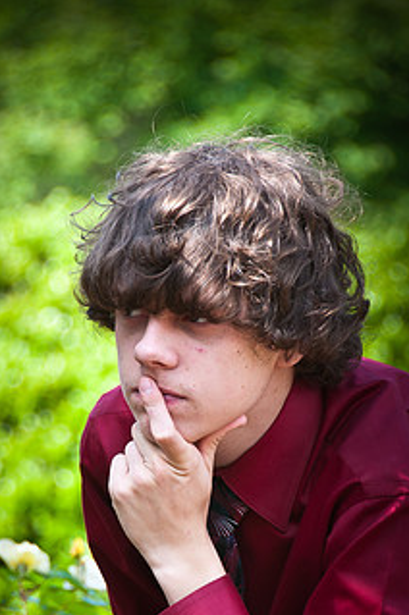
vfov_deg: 4.9
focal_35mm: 423
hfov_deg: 3.2
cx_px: 159
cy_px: 416
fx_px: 7224
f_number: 5.6
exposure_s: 1/250
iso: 200
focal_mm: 200
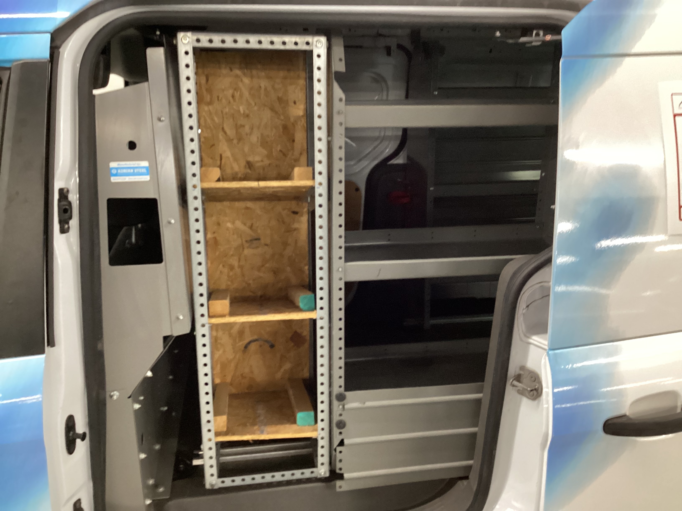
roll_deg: -1.9
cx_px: 341
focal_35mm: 31
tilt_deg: -18.4
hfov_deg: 58.4
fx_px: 611
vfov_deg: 45.4
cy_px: 256
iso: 400
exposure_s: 1/33
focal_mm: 3.3
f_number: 2.4
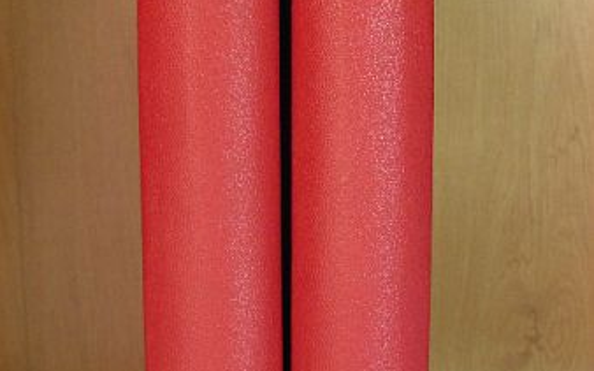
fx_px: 874
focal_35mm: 54
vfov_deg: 23.2
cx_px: 297
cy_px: 22
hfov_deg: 37.5
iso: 200
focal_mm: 6.3
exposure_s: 1/20.8
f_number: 3.5
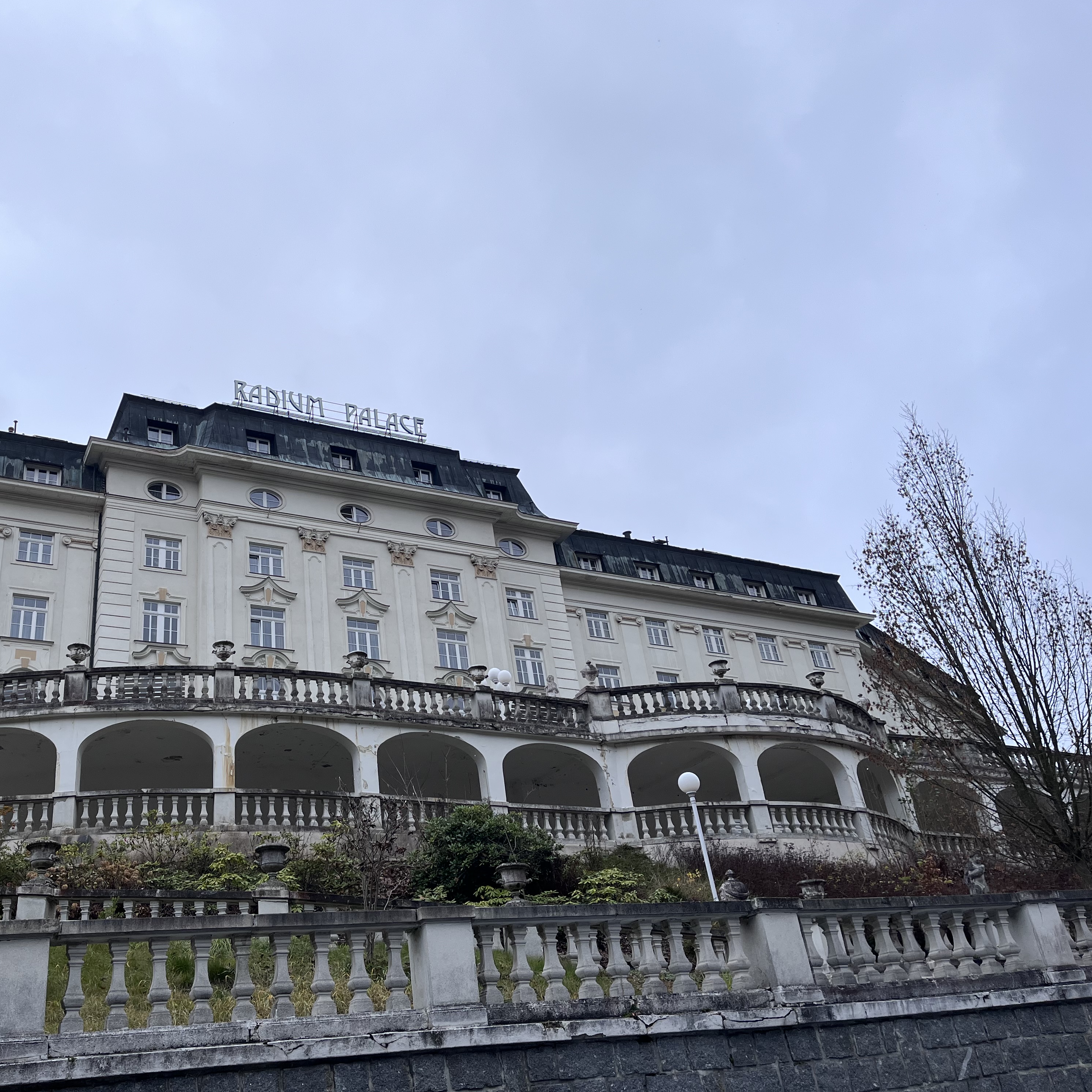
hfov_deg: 51.5
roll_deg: +5.1
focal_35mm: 31
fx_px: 1106
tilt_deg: +28.6
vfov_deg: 52.5
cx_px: 357
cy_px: 542
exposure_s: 1/1497
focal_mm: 5.1
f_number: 1.6
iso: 50
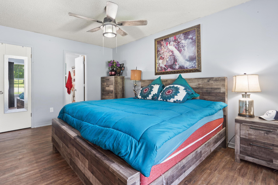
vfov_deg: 70.4
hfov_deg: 93.2
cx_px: 133
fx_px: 131
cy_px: 89
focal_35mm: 17
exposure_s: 2.5
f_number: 9
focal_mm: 10
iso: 100
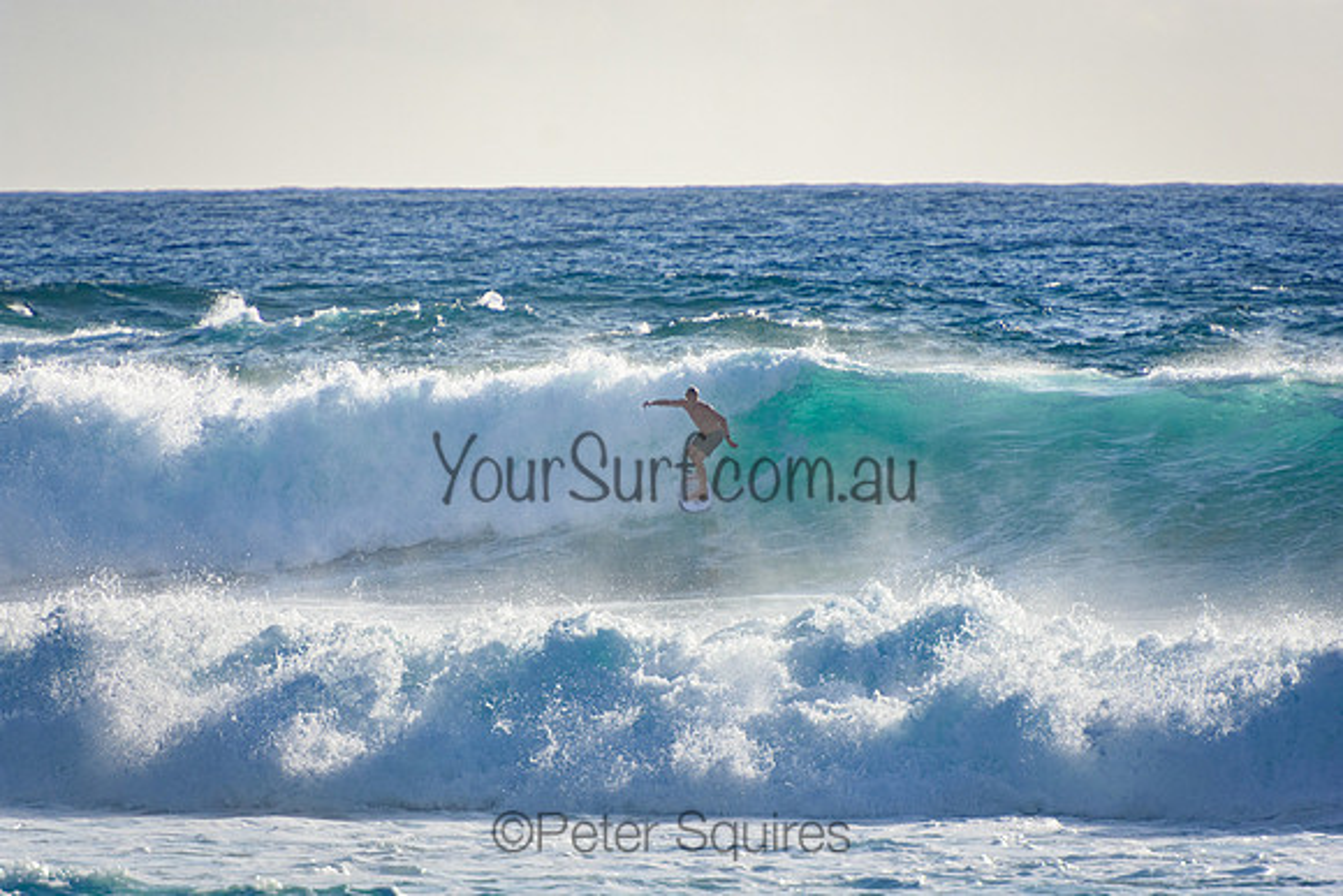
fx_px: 21828
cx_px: 672
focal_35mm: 585
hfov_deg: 3.5
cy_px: 448
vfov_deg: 2.4
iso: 280
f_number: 5.6
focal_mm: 390
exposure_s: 1/2000
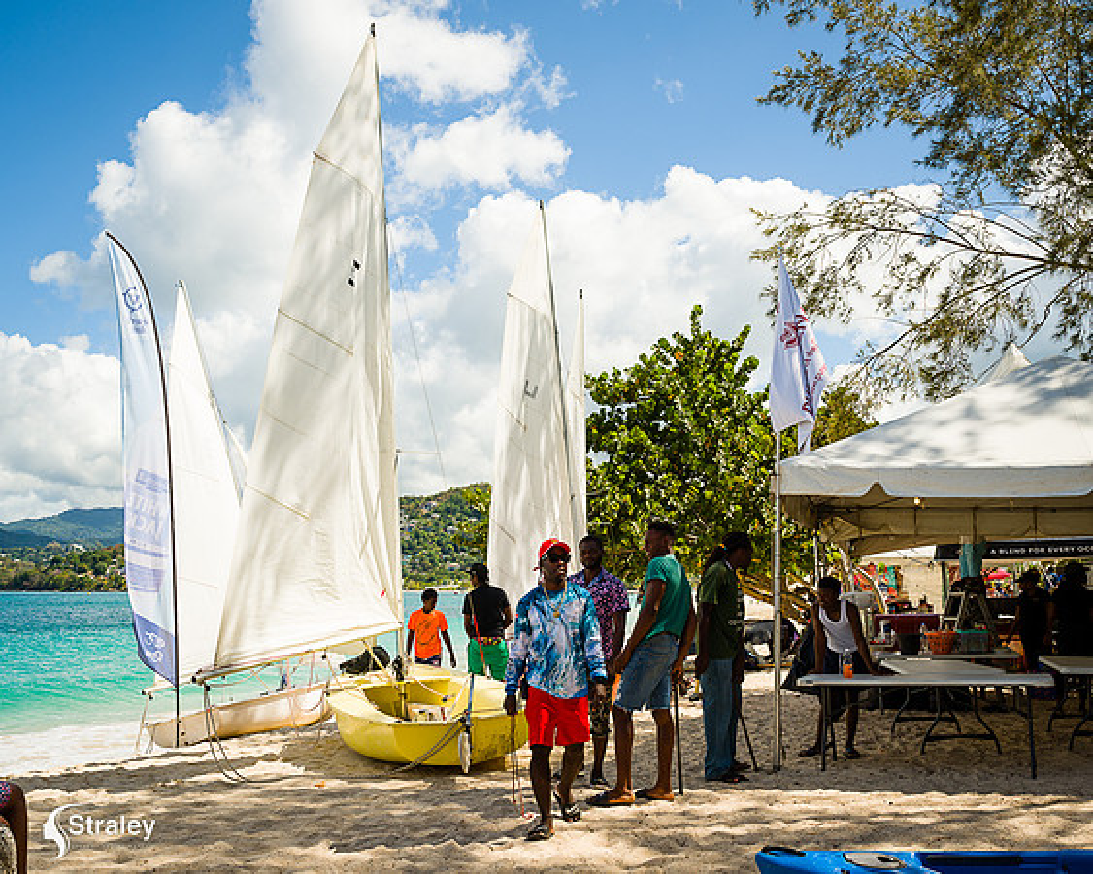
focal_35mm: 38
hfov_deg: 48.5
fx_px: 1213
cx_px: 547
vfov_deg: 39.6
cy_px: 477
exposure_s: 1/320
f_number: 6.3
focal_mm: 30
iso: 72
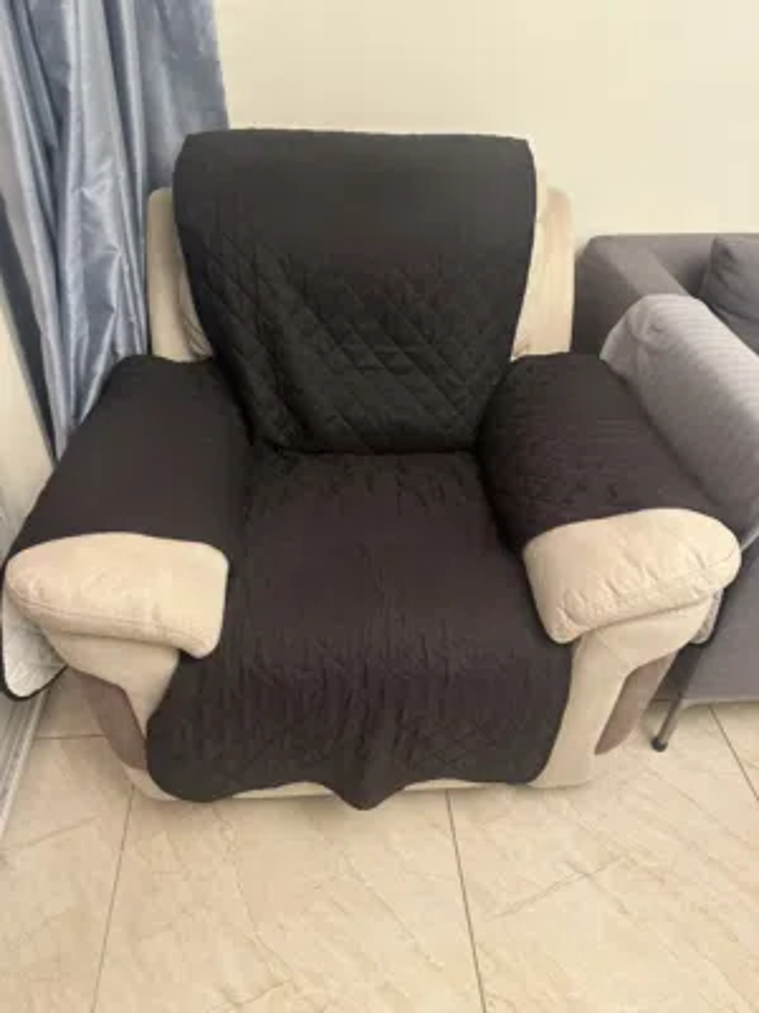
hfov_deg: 56.8
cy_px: 506
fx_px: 702
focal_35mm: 24
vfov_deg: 71.6
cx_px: 380
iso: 800
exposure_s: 1/50
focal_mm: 6.86
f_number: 1.78
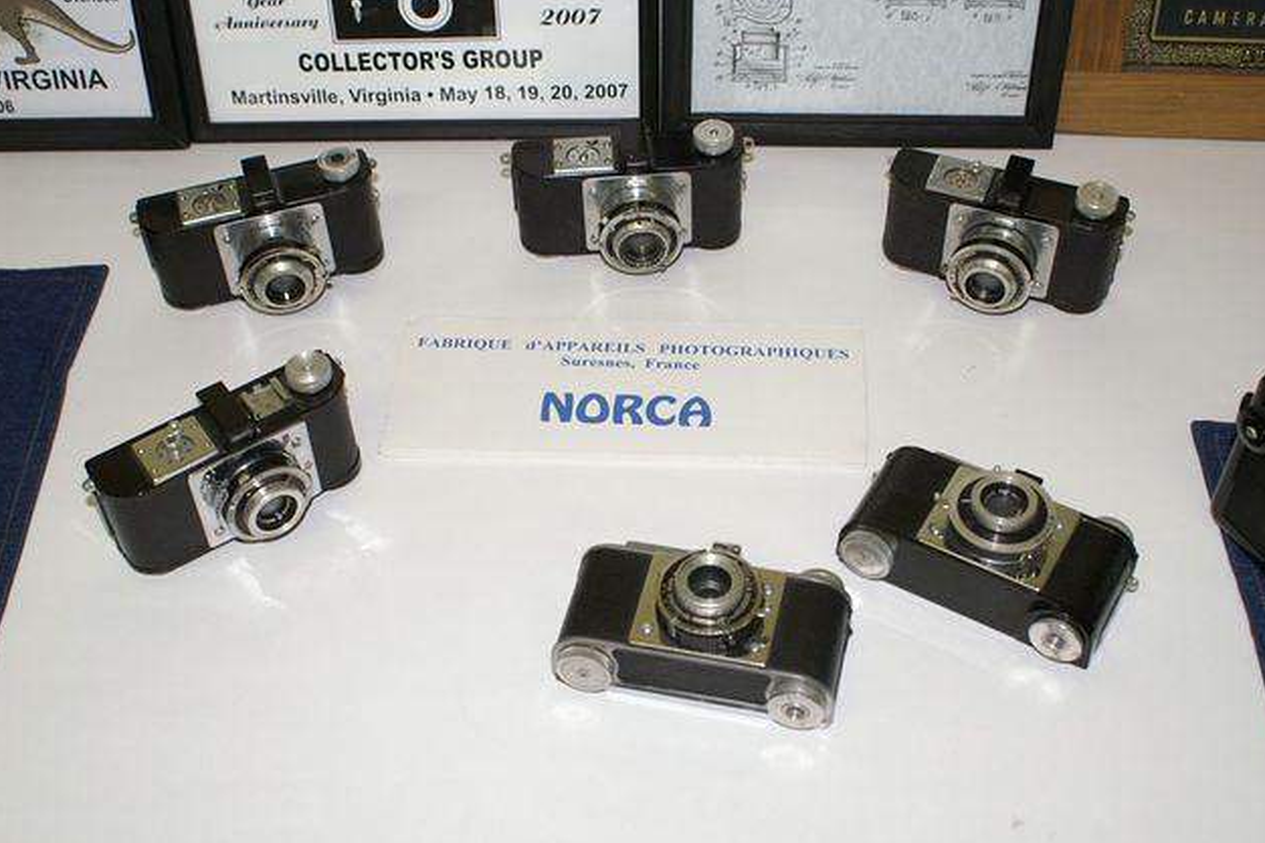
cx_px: 637
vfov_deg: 29.2
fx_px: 1616
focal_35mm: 46
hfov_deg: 42.8
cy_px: 425
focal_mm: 30
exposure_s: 1/60
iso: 400
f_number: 5.6
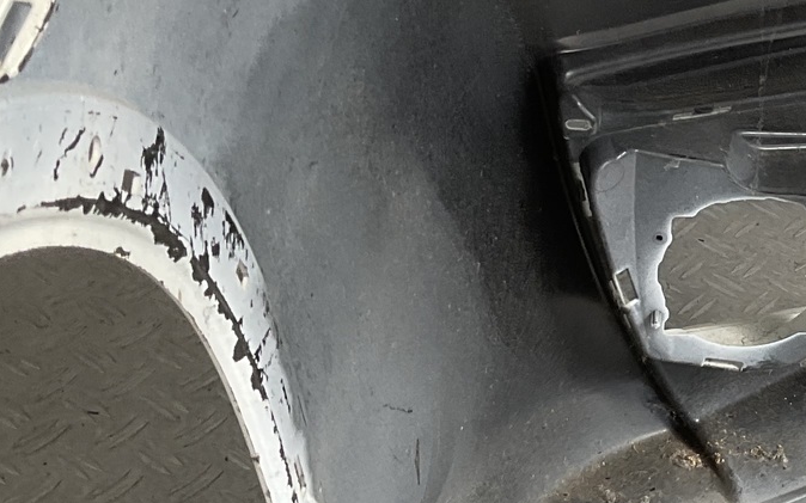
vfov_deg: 14.2
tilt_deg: -34.5
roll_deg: -10.5
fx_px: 2021
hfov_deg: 21.2
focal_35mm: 92
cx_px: 930
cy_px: 158
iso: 16
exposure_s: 1/540
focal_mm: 3
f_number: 1.8
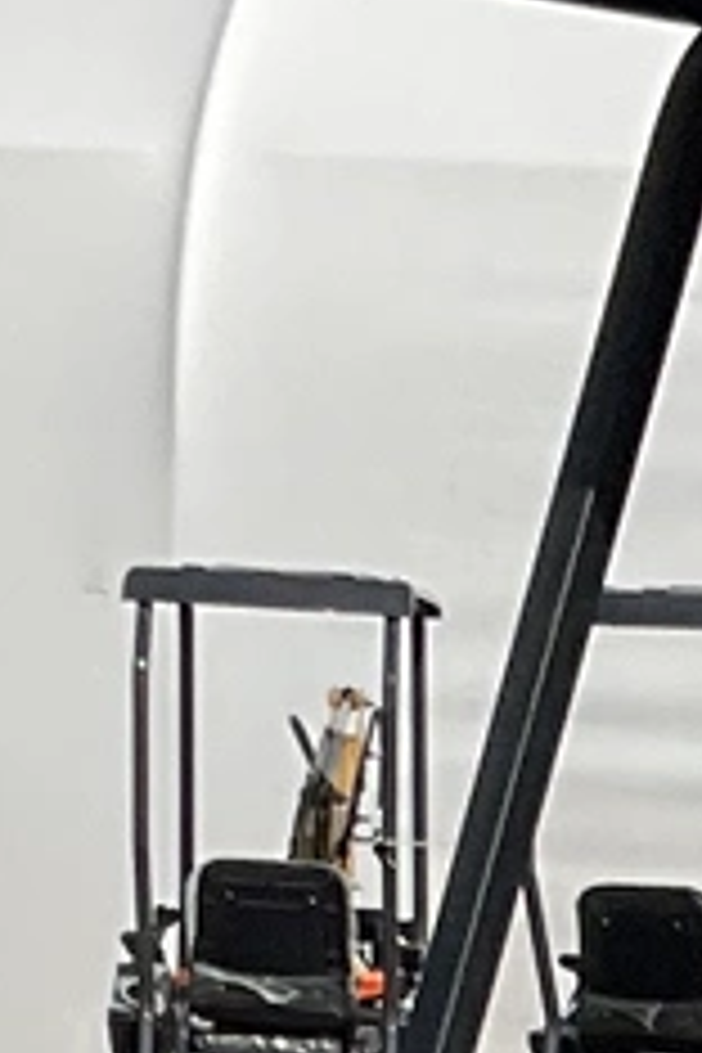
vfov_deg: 7.6
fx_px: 7546
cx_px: 1539
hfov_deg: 5.2
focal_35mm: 258
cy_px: 2133
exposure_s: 1/4405
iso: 25
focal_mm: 3
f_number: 1.8
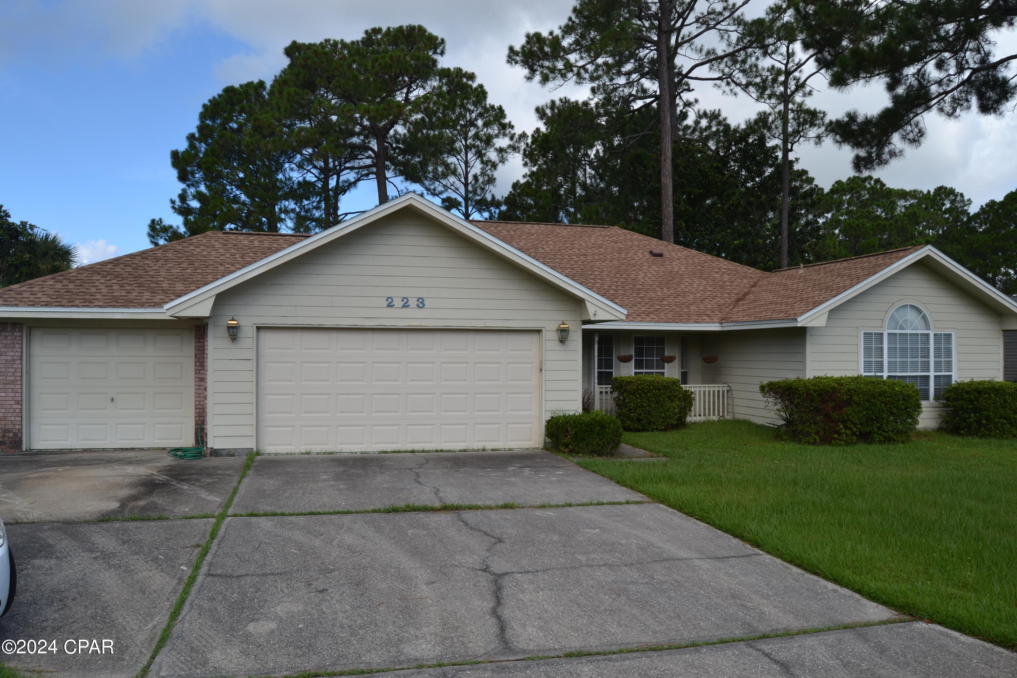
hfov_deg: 67.4
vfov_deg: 47.9
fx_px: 763
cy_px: 339
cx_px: 508
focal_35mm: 27
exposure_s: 1/200
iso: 100
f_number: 8
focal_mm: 18
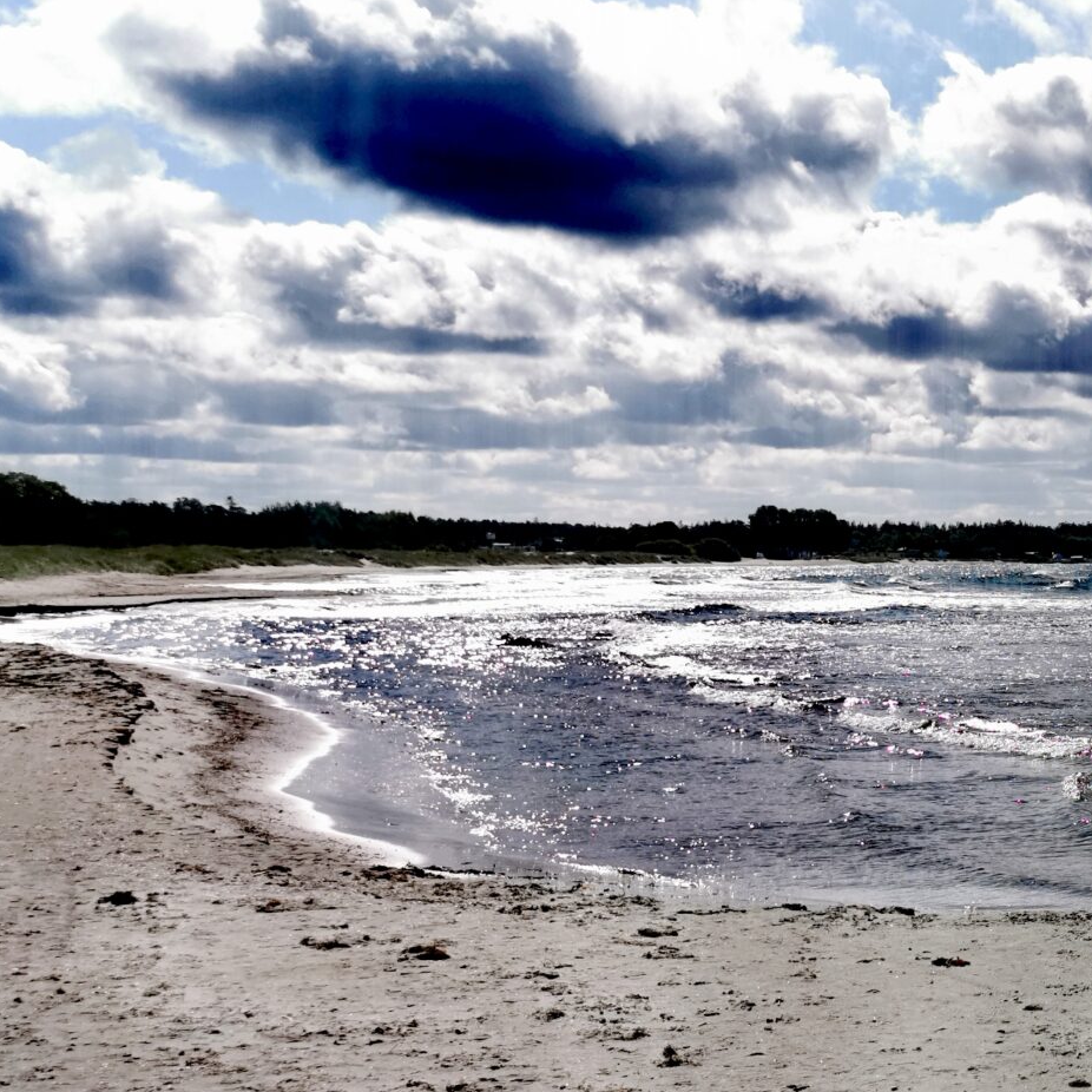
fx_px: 2356
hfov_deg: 23.9
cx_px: 1297
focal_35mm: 66
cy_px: 658
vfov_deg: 26.0
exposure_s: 1/8403
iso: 50
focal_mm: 5.56
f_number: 1.6
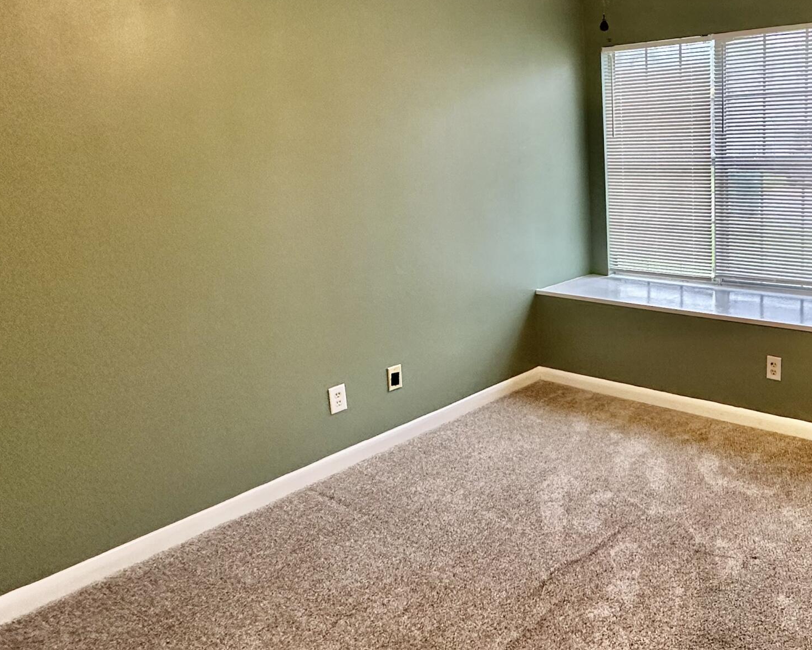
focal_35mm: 28
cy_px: 245
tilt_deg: -7.1
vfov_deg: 51.0
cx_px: 657
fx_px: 673
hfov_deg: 57.3
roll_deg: +1.1
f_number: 2.2
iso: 250
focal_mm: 2.22
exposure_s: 1/60
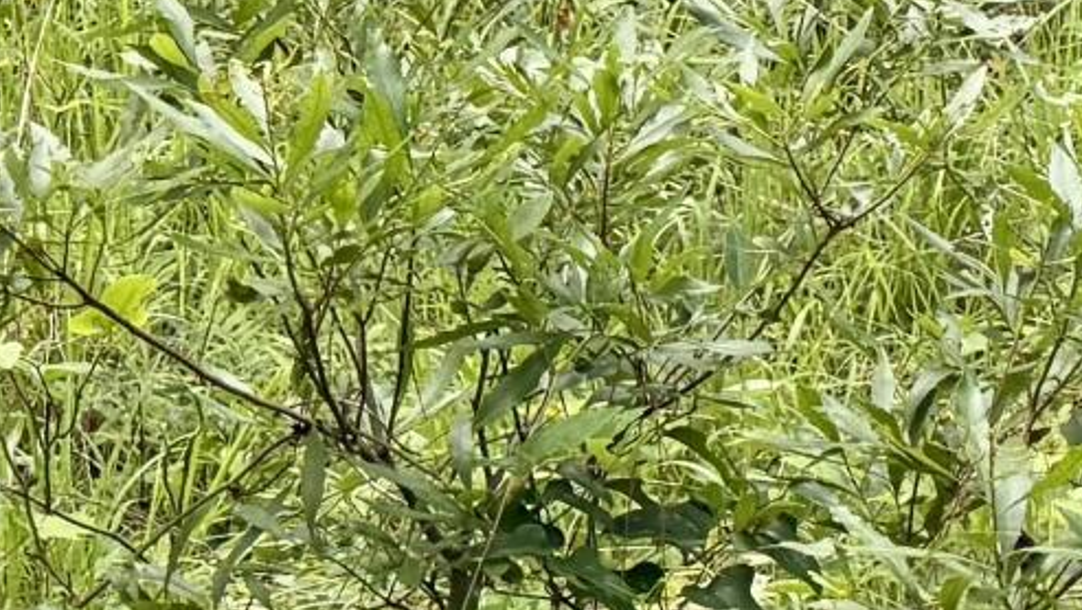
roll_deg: -1.3
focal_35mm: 159
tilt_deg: -0.9
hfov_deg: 12.7
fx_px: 4564
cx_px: 1692
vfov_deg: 7.2
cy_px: -845
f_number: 1.78
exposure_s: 1/849
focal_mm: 6.76
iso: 100
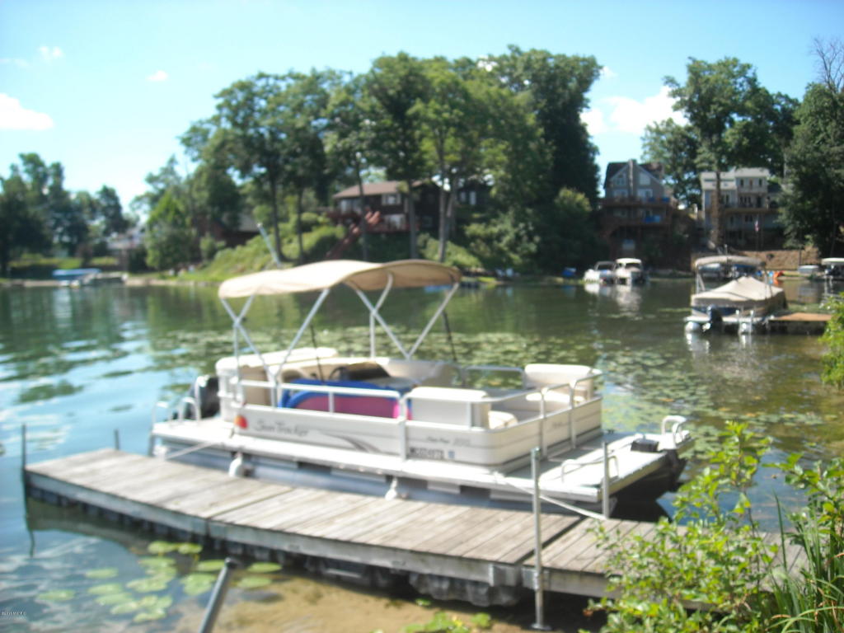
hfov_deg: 52.6
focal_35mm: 35
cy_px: 316
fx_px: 853
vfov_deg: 40.7
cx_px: 422
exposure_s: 1/154
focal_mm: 5.7
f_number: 5.6
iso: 64
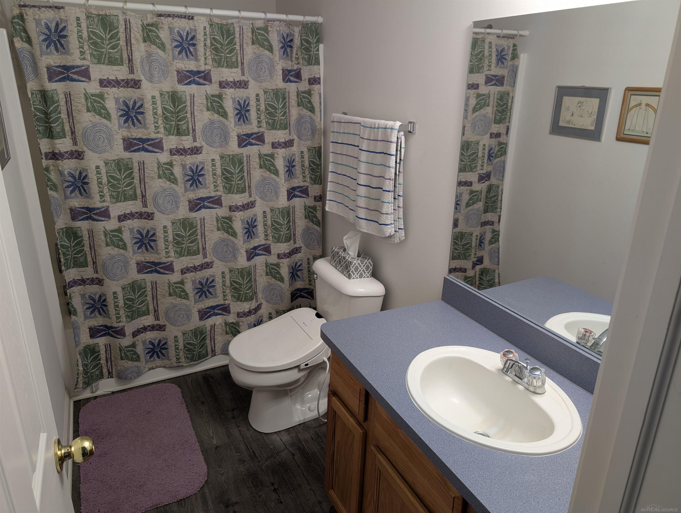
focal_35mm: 24
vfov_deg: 56.9
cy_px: 256
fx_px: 473
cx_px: 340
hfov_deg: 71.5
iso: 46
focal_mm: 6.9
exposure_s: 1/24
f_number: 1.68
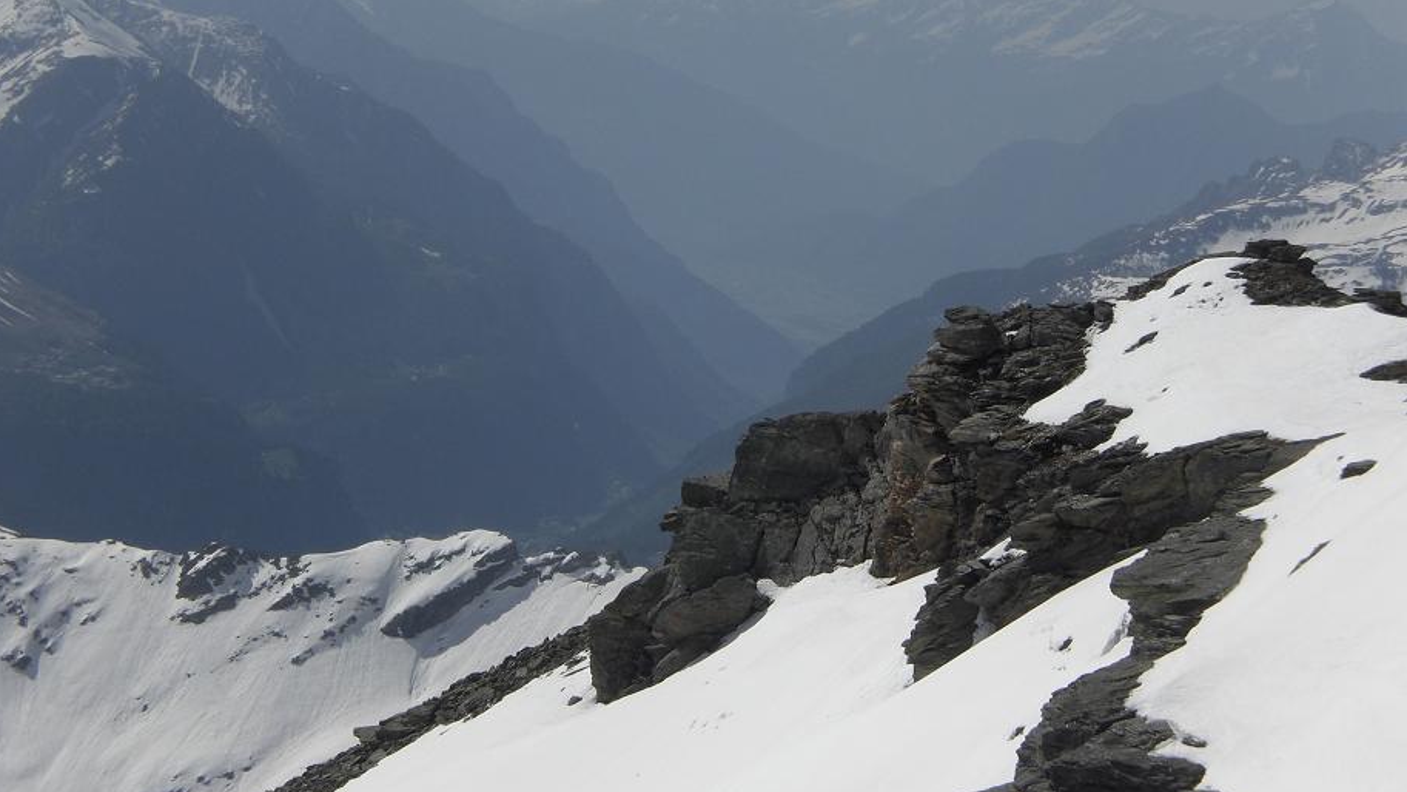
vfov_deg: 11.0
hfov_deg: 19.5
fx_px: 4105
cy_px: 356
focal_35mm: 110
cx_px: 701
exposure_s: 1/400
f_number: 7.7
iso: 50
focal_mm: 16.51
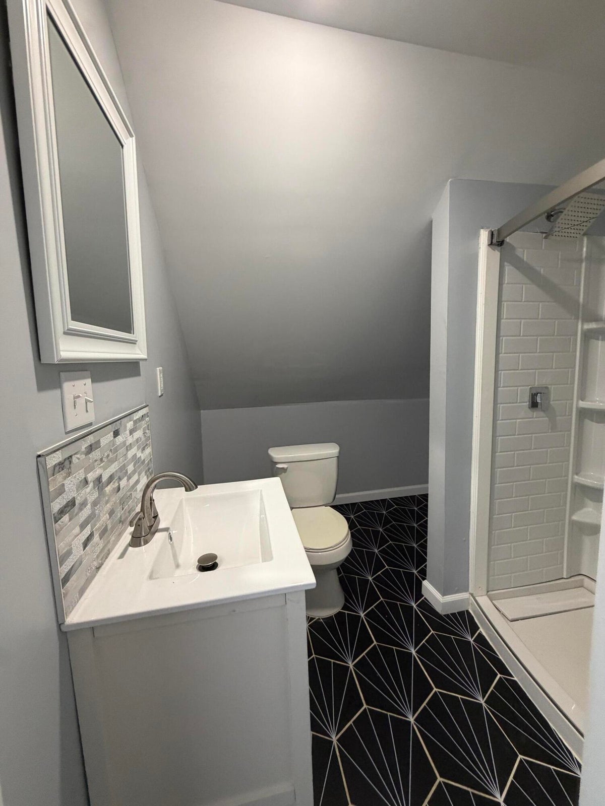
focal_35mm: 14
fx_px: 326
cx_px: 302
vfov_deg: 102.1
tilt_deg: -6.1
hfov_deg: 85.7
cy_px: 403
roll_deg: -1.0
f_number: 2.2
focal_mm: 2.22
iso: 320
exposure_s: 1/60
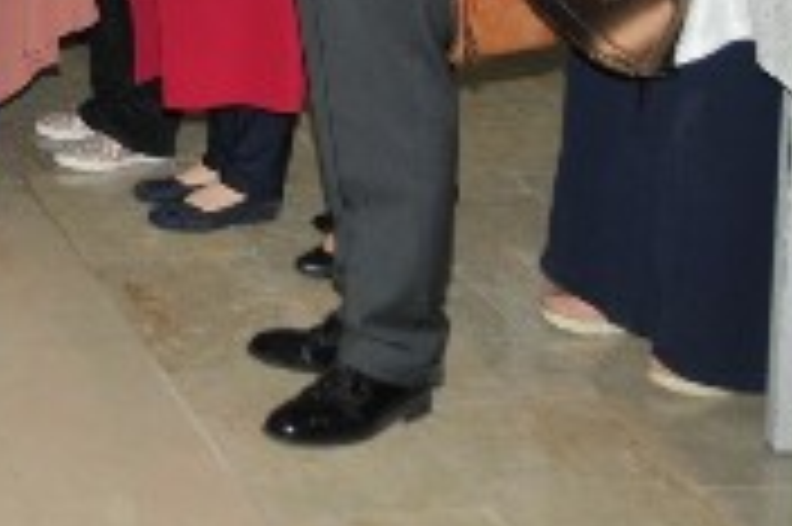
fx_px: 2154
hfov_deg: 17.7
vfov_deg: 13.1
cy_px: -299
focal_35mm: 98
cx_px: -526
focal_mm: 18
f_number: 5
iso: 200
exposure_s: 1/60
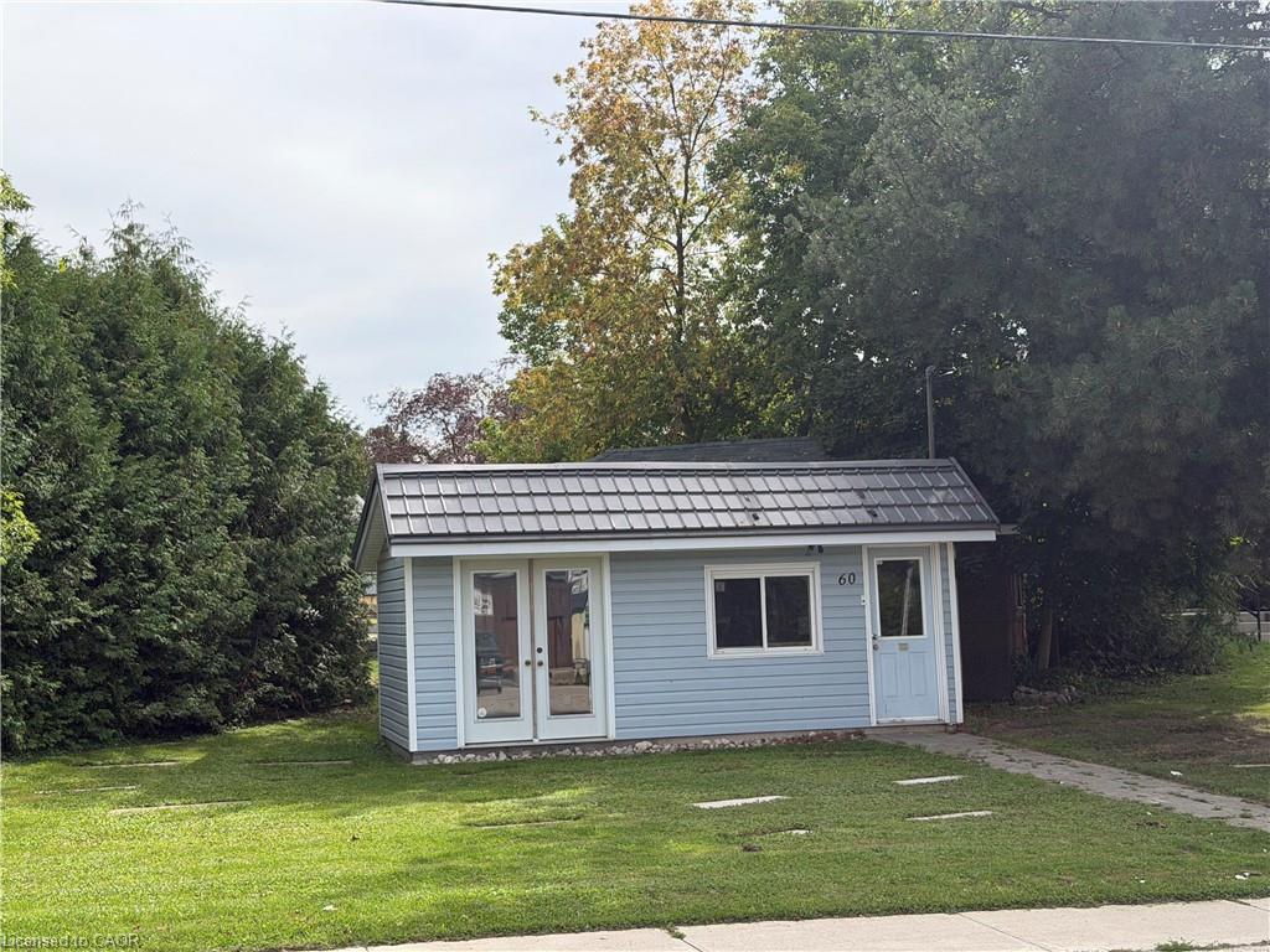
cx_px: 635
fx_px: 1761
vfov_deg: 30.3
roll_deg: +2.1
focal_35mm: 48
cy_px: 476
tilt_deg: +3.3
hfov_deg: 39.7
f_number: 1.78
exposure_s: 1/4098
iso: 80
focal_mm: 6.76
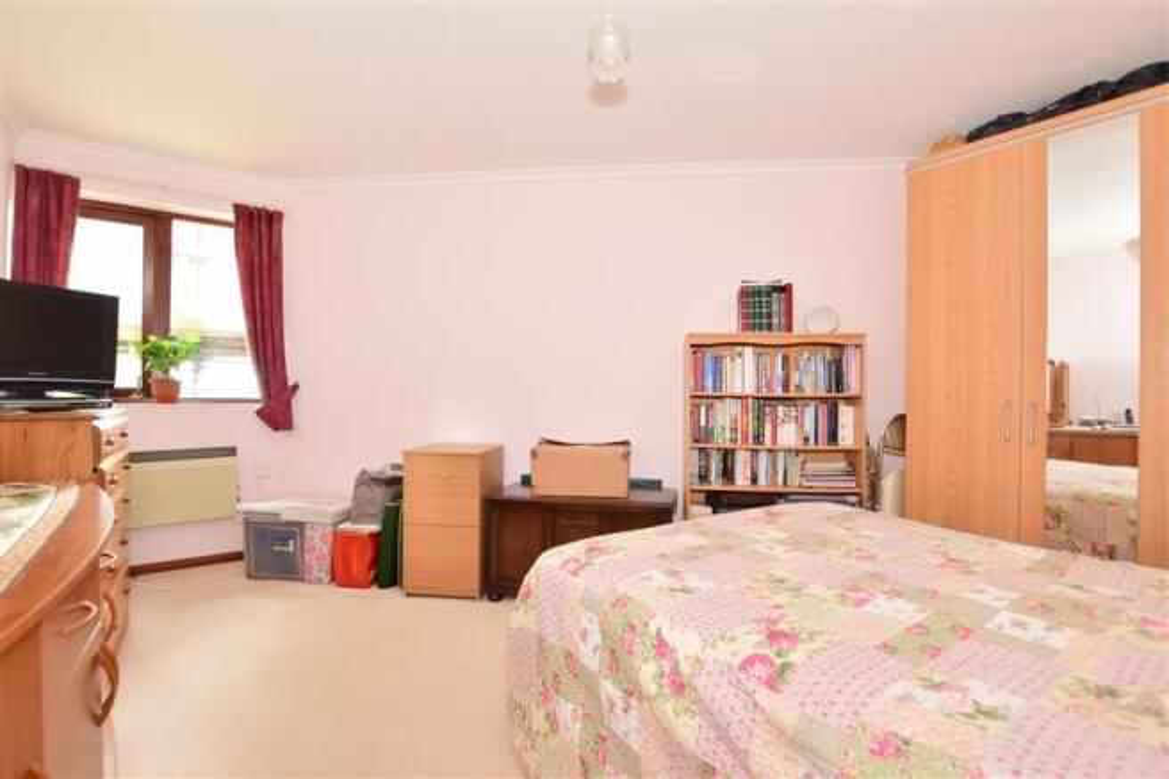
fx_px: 487
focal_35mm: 15
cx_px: 584
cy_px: 390
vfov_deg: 77.3
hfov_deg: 100.4
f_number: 5
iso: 200
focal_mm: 10
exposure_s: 1/4
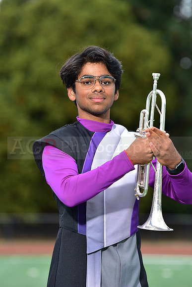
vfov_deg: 10.3
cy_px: 144
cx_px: 96
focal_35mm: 200
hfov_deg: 6.9
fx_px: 1599
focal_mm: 200
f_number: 4.5
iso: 500
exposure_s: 1/160
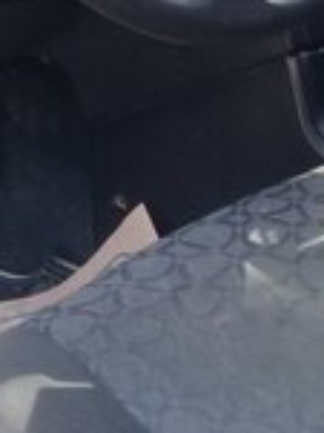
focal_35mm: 102
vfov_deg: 17.4
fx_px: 1275
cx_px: 252
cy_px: -212
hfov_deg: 14.4
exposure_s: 1/50
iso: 50
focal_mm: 3.3
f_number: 2.2
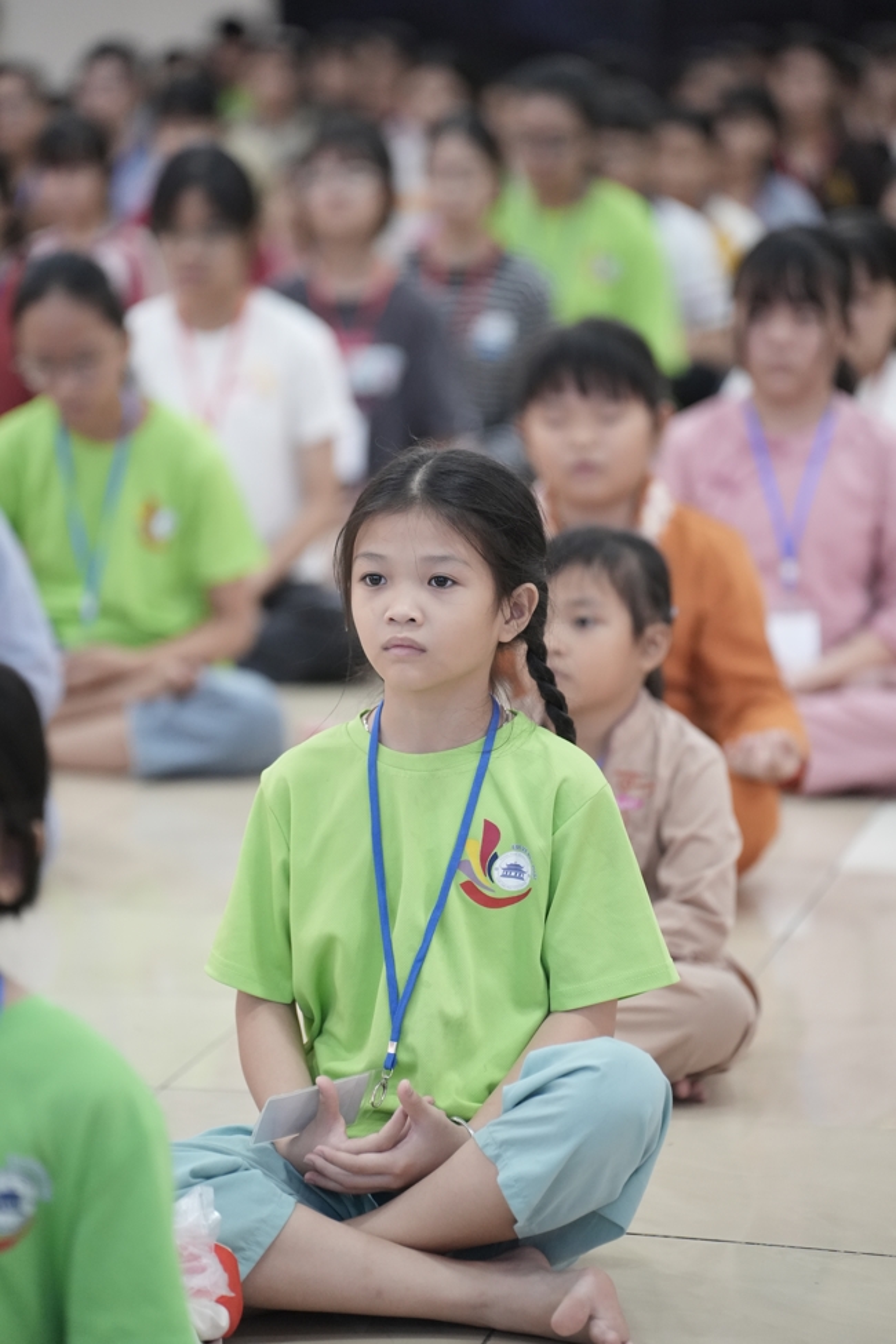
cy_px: 672
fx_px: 5600
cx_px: 448
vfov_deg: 13.7
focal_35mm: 150
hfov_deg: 9.1
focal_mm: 150
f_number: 2.8
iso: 4000
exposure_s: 1/160
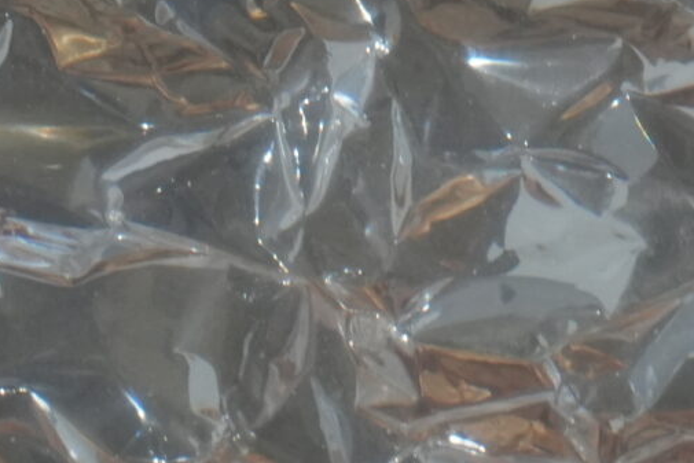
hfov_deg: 5.8
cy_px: -211
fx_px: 6845
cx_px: 497
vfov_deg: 3.9
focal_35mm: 355
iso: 2500
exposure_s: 1/6
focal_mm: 70
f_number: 14
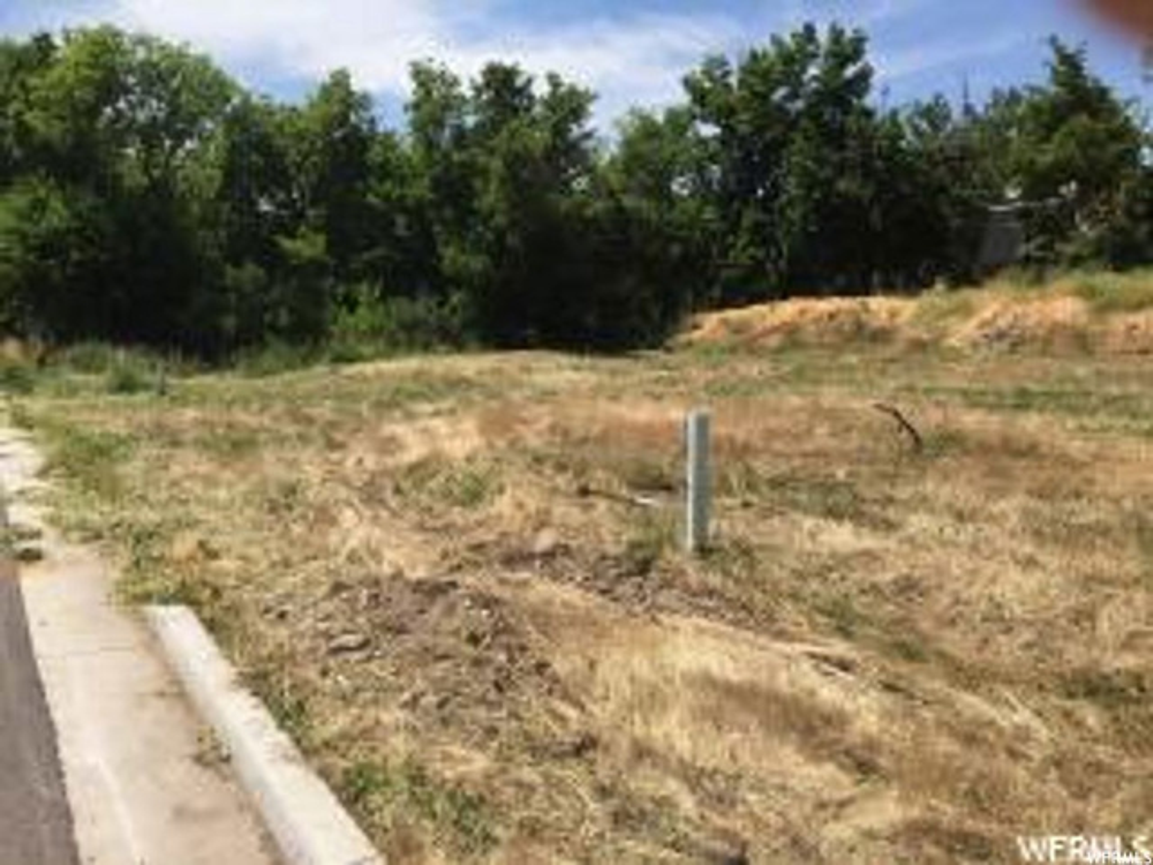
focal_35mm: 29
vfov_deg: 48.2
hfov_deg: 61.7
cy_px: 432
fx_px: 966
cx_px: 576
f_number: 2.2
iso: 32
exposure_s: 1/2198
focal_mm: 4.15
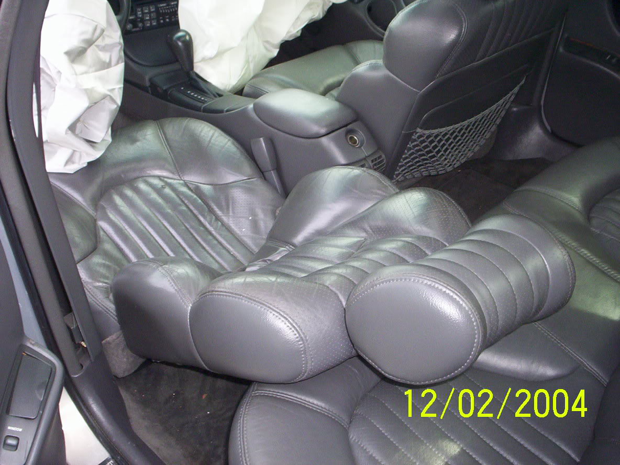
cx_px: 310
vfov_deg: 37.7
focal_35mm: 38
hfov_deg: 49.0
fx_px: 681
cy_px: 232
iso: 140
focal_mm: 4.99
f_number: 4.5
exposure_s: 1/60
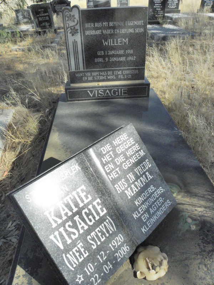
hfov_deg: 53.1
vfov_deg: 67.3
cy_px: 142
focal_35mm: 26
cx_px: 107
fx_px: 214
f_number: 6.3
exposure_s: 1/1000
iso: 200
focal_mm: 4.6
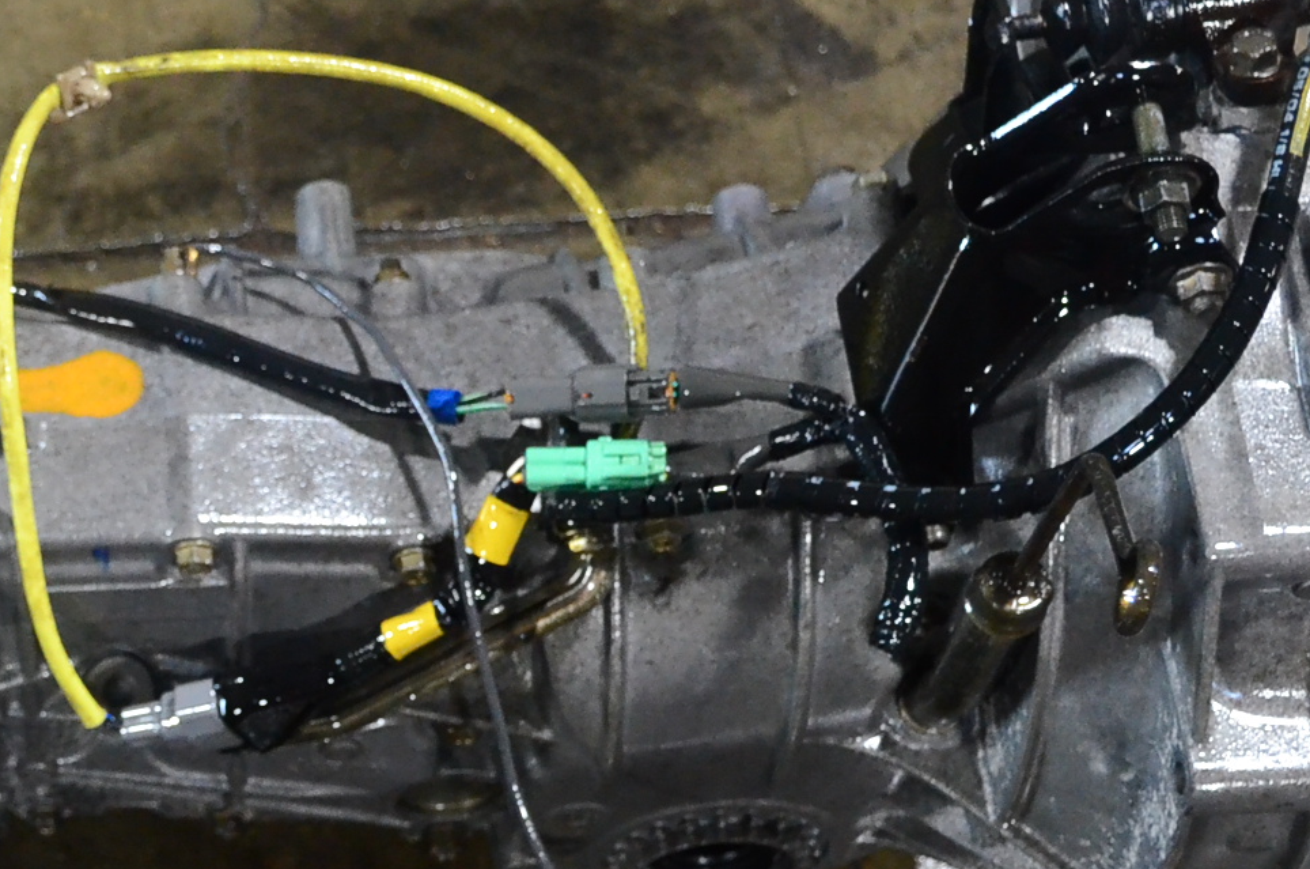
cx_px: 63
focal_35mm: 92
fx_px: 3342
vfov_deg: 14.7
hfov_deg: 21.5
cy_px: 681
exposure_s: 1/80
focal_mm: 24
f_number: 4
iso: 2500
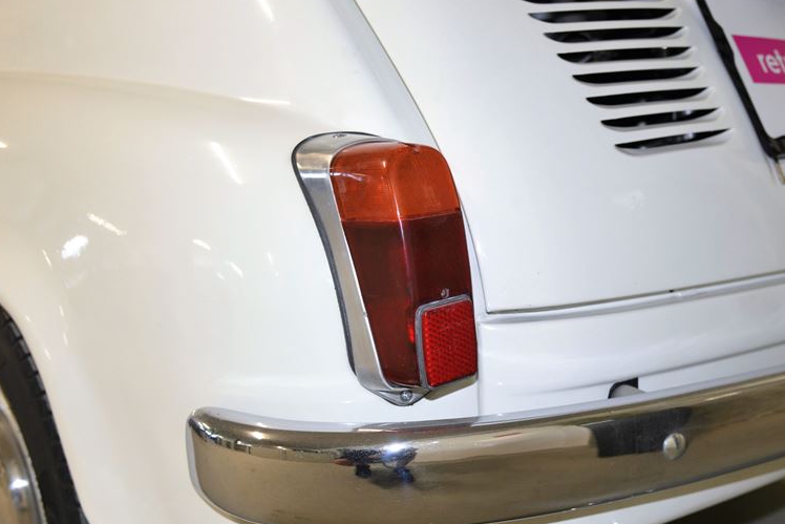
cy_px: 321
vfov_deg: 32.5
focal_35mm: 41
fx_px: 894
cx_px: 463
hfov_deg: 47.2
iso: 800
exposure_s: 1/60
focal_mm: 32
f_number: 4
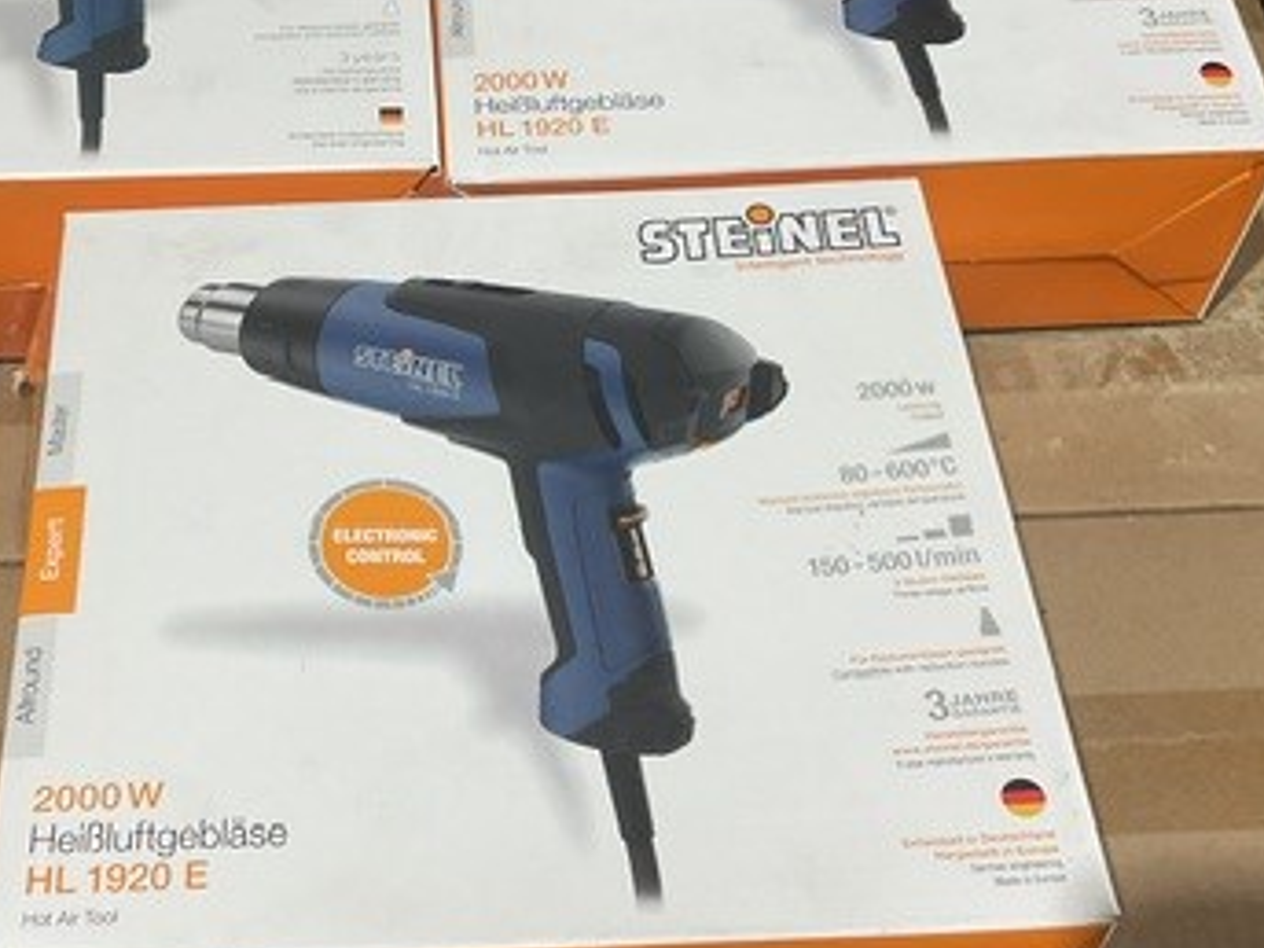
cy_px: 378
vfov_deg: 27.0
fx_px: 1972
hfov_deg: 35.3
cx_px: 441
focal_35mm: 54
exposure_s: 1/50
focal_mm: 3
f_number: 1.8
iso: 50
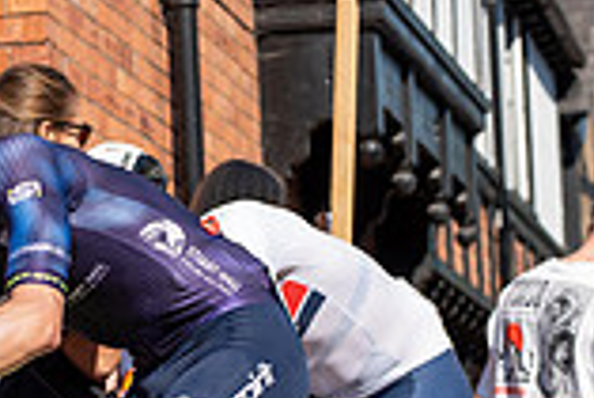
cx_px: 178
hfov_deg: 9.9
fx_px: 3419
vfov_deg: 6.6
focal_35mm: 207
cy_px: 362
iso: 100
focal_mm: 56
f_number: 3.5
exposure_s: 1/1000
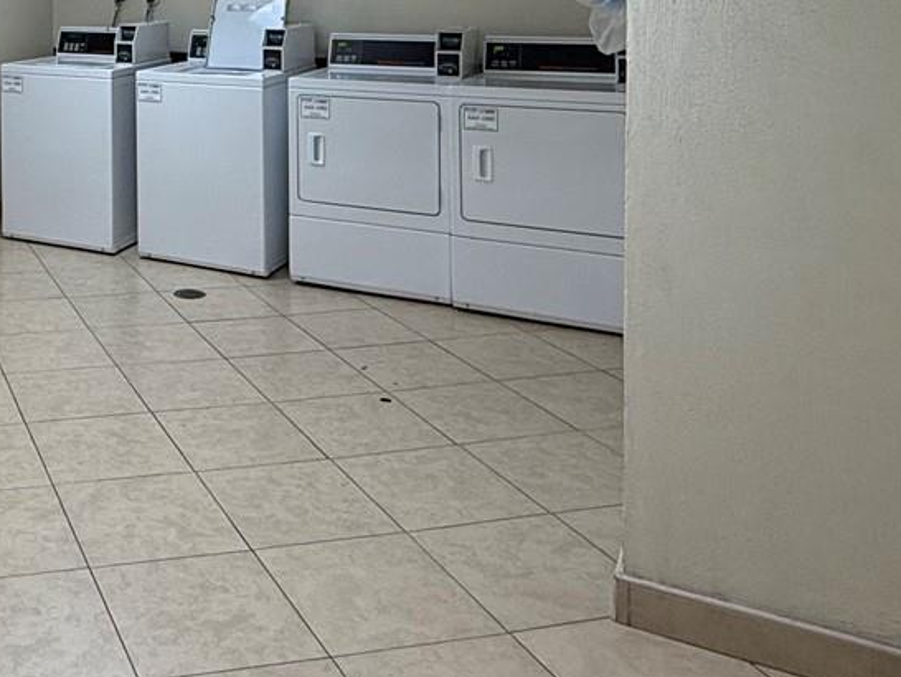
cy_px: -13
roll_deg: +0.4
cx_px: 35
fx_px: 1068
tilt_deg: -0.7
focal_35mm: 41
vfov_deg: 32.2
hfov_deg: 40.9
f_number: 2.2
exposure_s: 1/120
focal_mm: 2.22
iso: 160
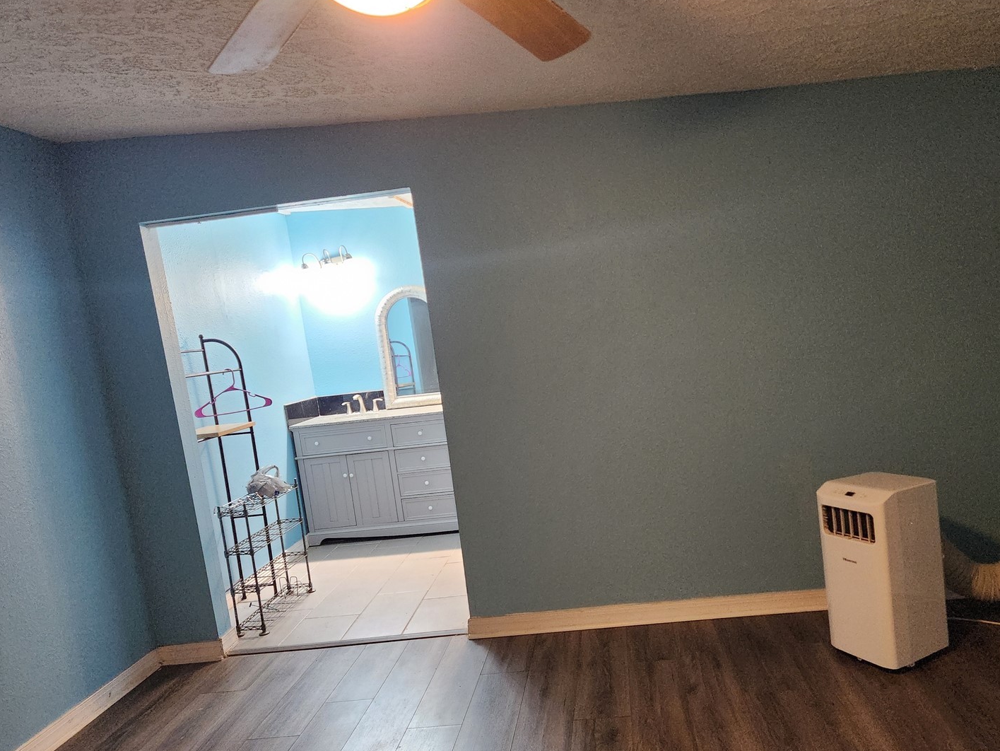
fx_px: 751
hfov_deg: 67.1
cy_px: 421
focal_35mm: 26
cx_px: 551
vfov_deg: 53.0
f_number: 1.8
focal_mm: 5.4
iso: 800
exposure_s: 1/120
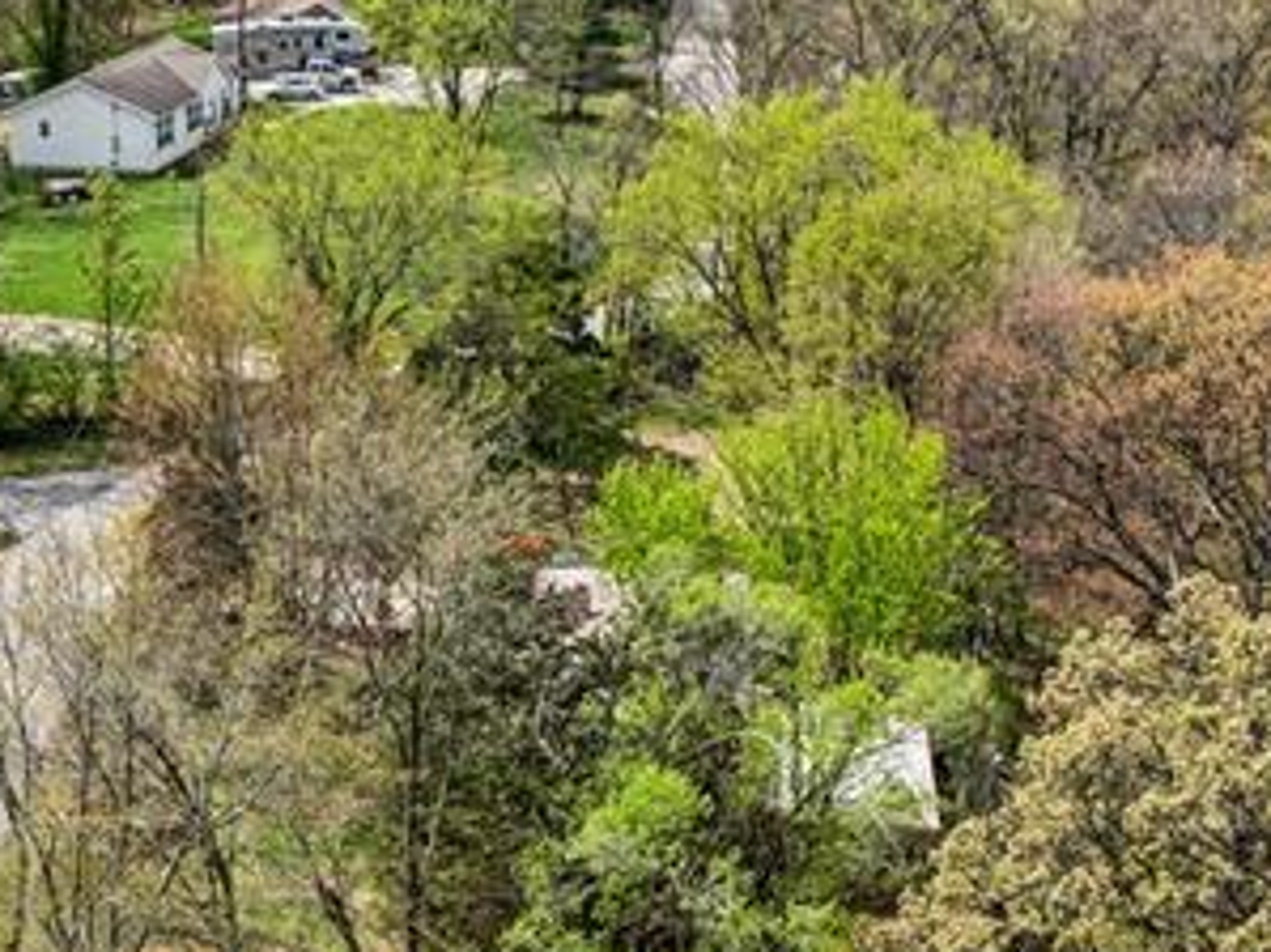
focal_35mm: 82
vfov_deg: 17.5
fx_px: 3010
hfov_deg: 23.8
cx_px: 444
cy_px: 1007
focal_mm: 12.3
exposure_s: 1/50
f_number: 2.8
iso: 100
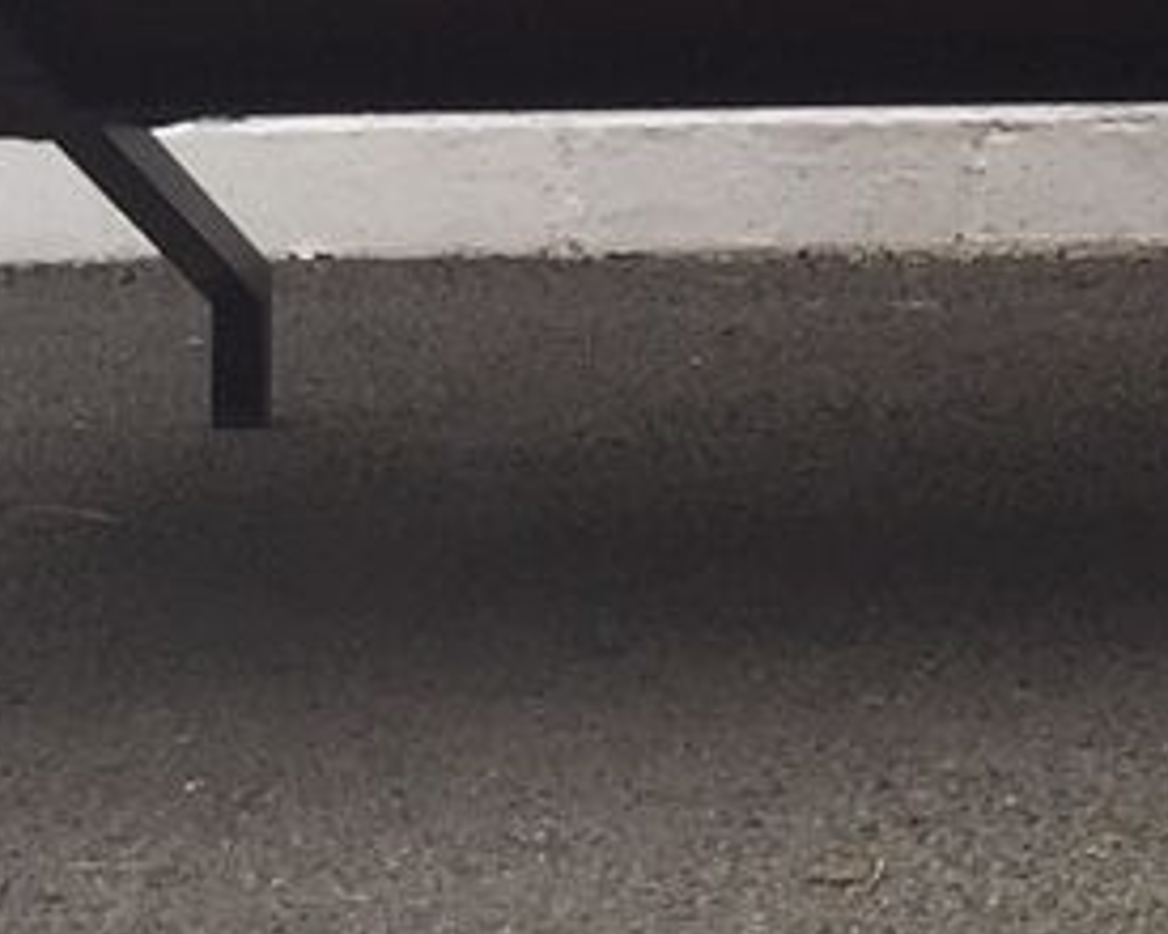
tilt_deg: +5.1
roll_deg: -1.5
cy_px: -633
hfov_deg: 10.6
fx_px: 5807
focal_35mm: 168
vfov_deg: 8.9
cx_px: 2277
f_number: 2.2
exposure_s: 1/115
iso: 32
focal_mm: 4.15
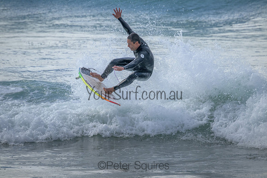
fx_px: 5934
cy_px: 89
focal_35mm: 800
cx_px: 134
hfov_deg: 2.6
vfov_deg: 1.7
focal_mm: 800
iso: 3200
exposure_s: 1/1000
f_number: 11
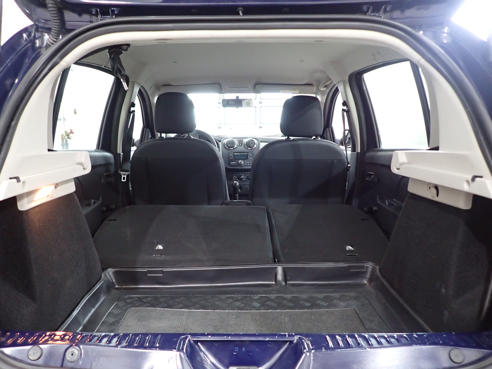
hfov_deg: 65.3
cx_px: 232
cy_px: 186
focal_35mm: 27
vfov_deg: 51.4
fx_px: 384
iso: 400
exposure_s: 1/30
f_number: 2
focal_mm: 4.5
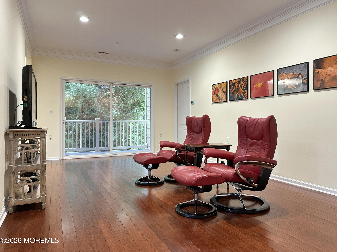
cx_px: 168
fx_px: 234
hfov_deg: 71.6
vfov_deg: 56.8
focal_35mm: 24
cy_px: 126
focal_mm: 6.86
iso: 250
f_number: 1.78
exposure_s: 1/60
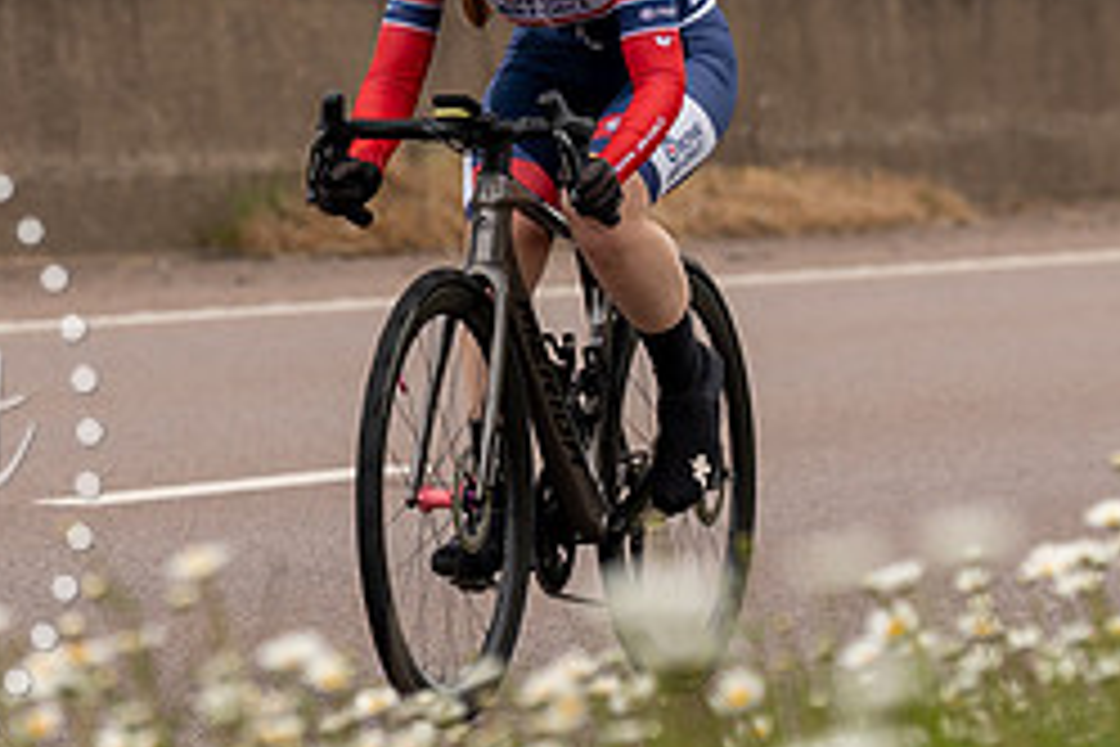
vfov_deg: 3.1
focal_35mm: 437
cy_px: 99
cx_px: 640
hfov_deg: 4.7
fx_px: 13594
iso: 250
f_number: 3.5
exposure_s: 1/1000
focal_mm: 125
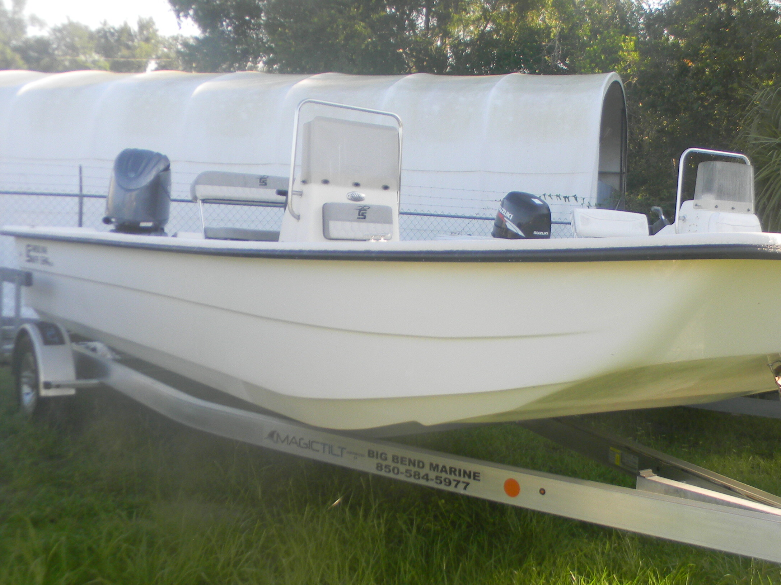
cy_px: 315
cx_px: 451
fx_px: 948
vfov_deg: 34.3
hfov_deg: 44.7
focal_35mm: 42
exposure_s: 1/184
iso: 80
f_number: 3.5
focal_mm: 5
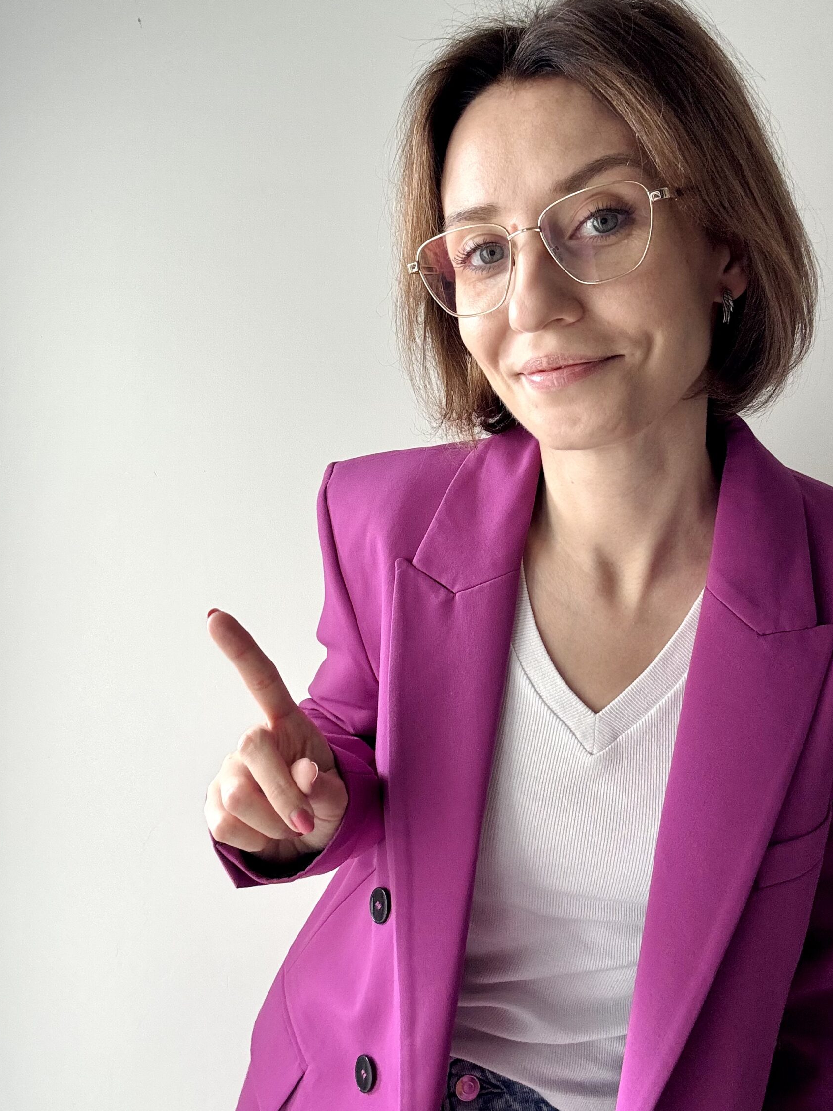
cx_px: 434
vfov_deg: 53.9
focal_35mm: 34
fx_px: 1091
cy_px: 508
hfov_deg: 41.8
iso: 80
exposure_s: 1/110
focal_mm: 2.69
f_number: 1.9
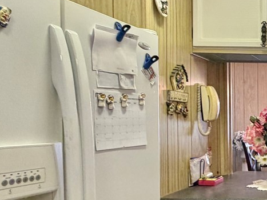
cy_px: 134
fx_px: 370
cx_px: 368
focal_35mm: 48
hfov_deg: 29.6
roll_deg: -0.1
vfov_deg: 30.0
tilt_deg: -1.4
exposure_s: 1/60
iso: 250
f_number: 2.2
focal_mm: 2.22
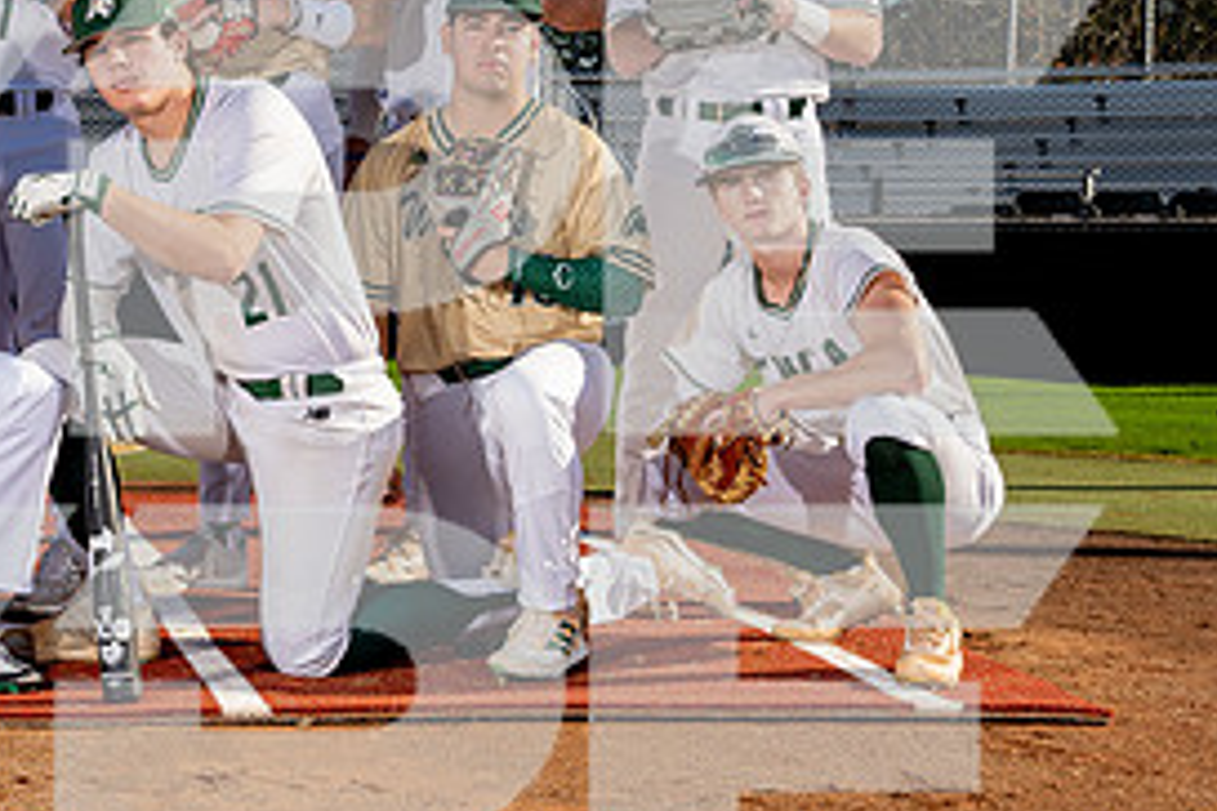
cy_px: 203
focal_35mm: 88
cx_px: 7
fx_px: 2975
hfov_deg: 22.3
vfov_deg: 15.5
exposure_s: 1/250
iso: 100
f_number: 7.1
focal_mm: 40
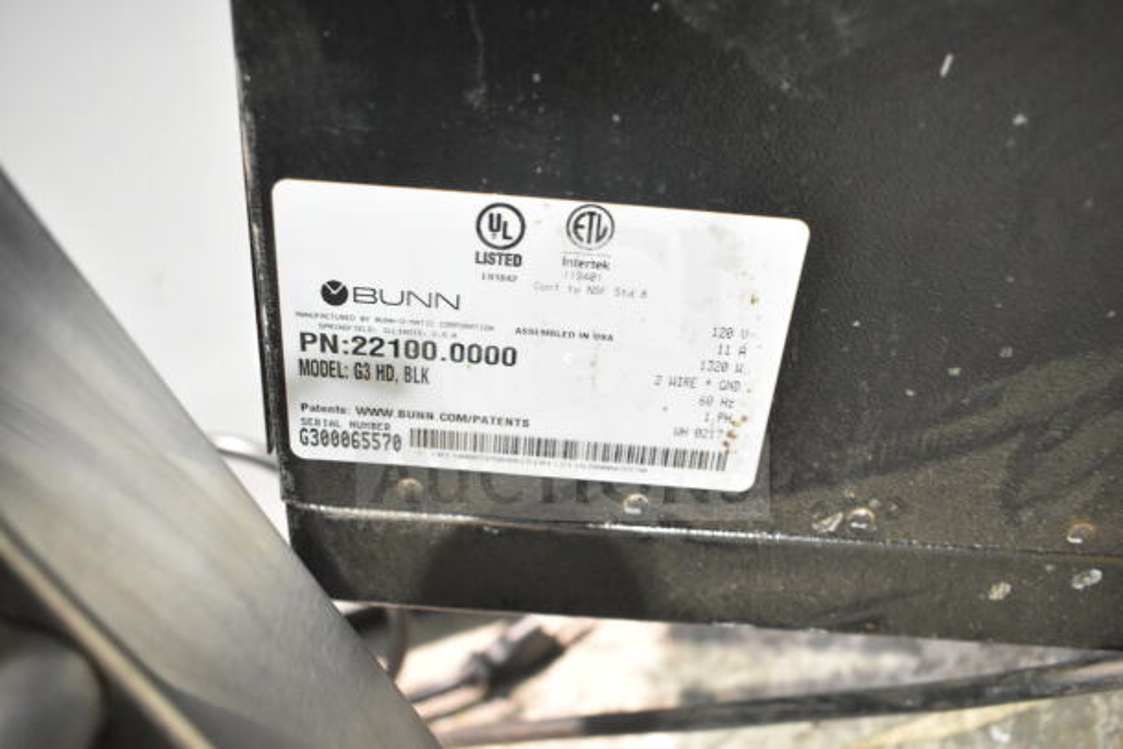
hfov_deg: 59.5
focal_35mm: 32
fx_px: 983
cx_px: 562
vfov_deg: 41.7
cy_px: 374
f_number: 3.8
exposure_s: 1/30
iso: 3600
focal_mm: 21
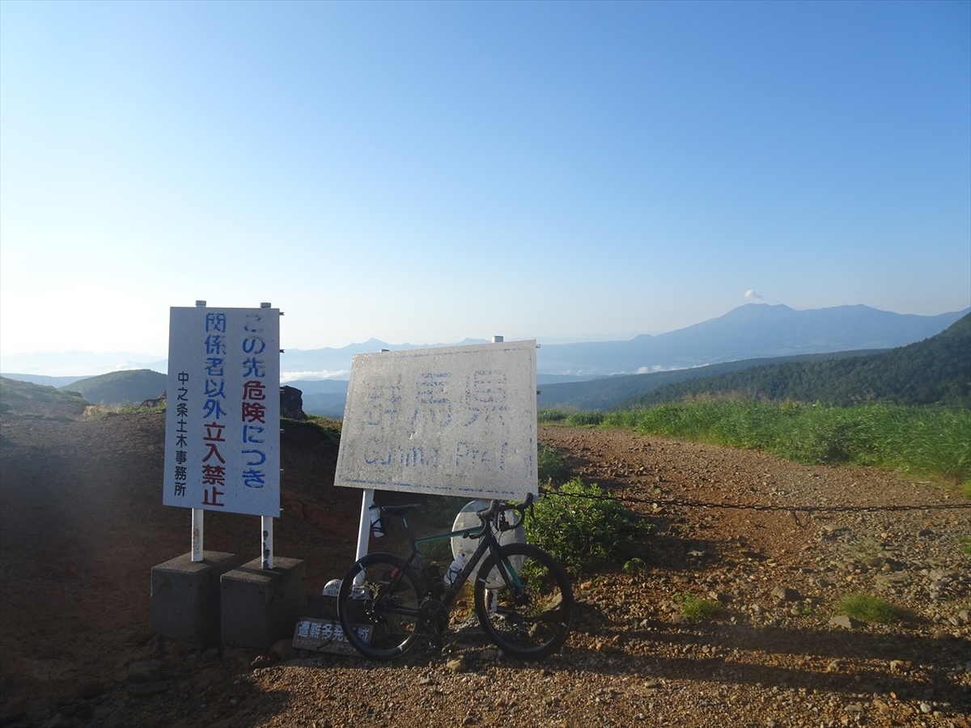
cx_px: 486
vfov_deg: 56.8
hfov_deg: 71.6
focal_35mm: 24
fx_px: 673
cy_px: 364
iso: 80
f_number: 3.5
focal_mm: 4.1
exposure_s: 1/640
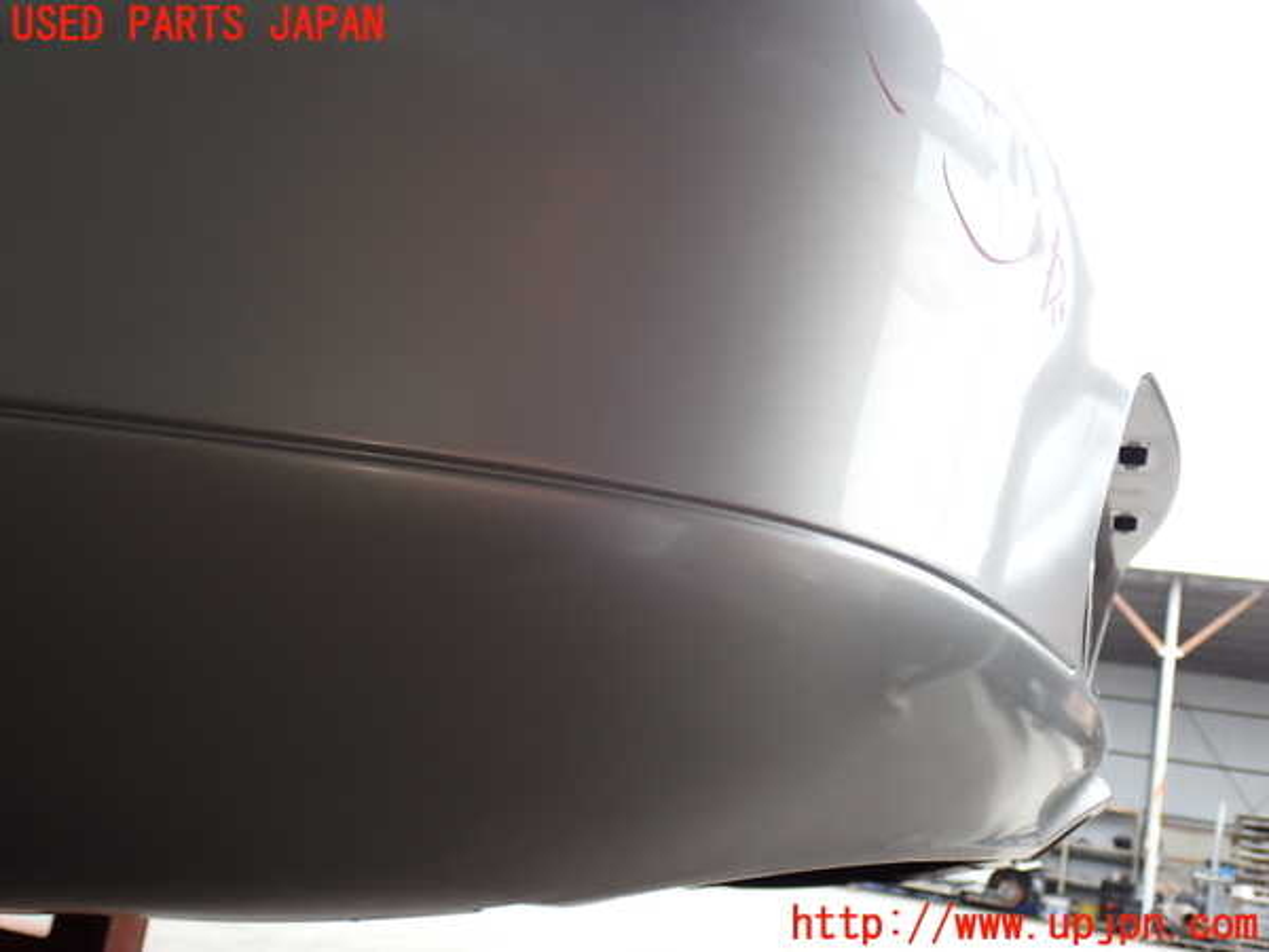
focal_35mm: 41
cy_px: 476
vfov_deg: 35.1
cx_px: 634
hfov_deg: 45.8
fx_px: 1503
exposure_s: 1/125
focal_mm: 7.31
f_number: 2.8
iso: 100
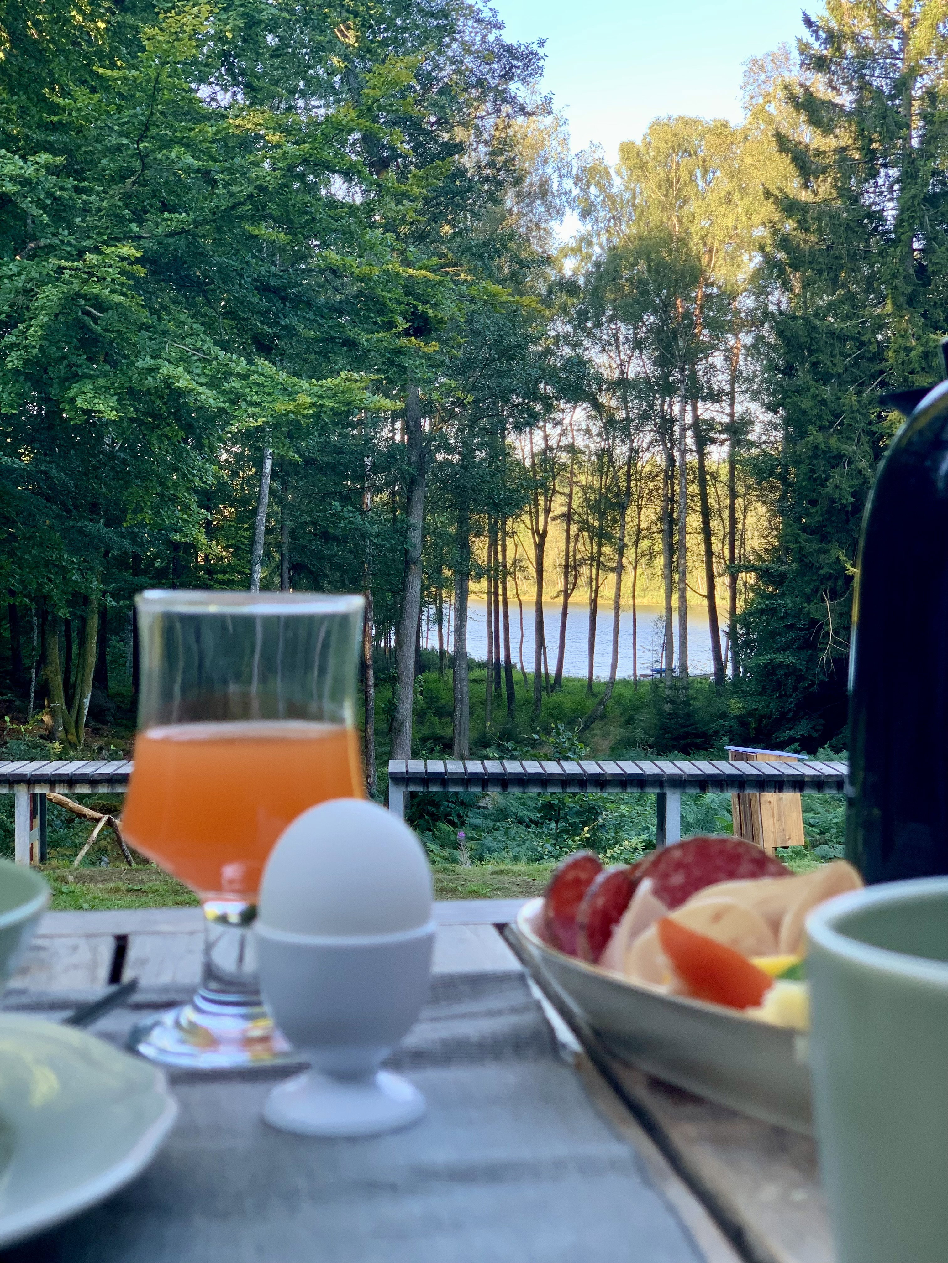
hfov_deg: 28.0
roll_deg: +0.2
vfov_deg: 36.8
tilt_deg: -0.1
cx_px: 474
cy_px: 632
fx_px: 1899
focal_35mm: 52
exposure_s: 1/122
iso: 32
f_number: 2.4
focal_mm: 6
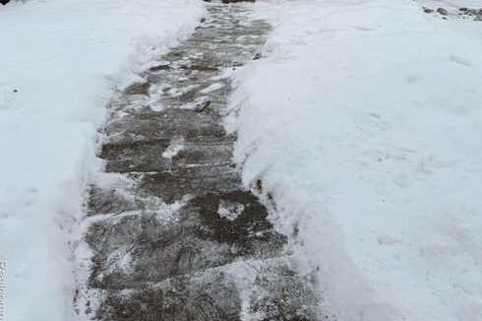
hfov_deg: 55.8
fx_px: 455
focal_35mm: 34
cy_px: -4
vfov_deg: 35.0
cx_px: 238
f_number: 1.78
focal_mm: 6.76
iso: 80
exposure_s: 1/2053
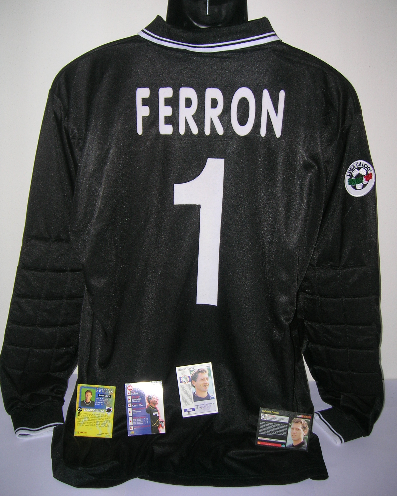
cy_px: 240
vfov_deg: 50.3
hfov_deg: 41.2
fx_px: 529
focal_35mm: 36
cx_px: 200
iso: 50
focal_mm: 5.7
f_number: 2.9
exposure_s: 1/60.1
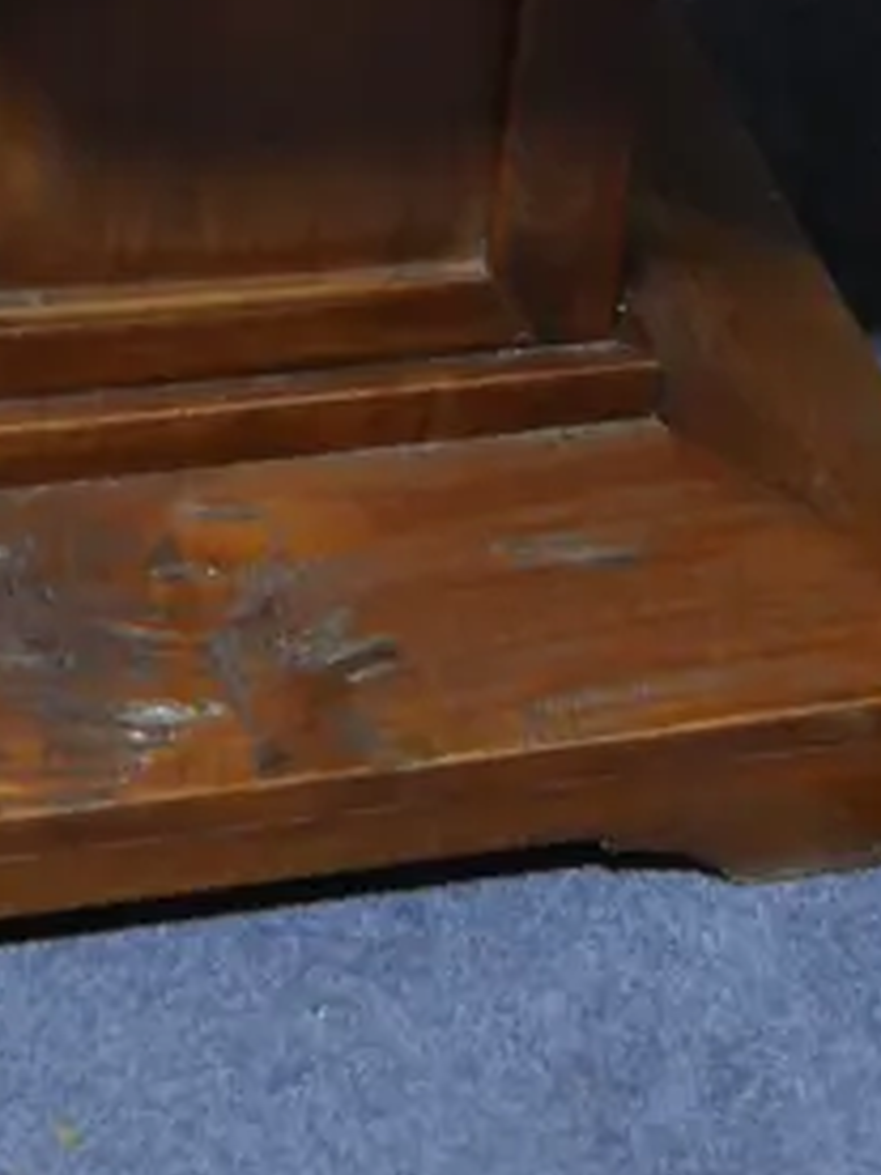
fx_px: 3529
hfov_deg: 14.2
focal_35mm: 104
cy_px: -613
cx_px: 226
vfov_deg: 17.0
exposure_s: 1/60
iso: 800
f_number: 3.5
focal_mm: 14
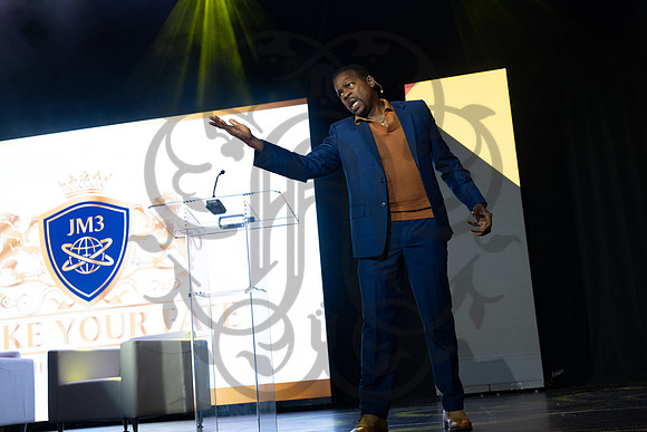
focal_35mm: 50
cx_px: 324
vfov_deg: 27.0
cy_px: 216
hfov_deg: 39.6
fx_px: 899
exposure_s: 1/125
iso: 1600
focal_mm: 50
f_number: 4.5
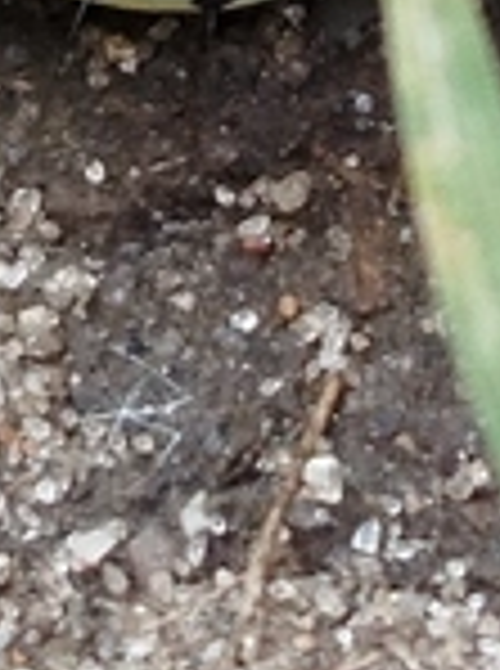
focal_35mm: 155
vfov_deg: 11.7
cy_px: -603
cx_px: 293
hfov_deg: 9.5
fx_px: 2998
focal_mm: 5.31
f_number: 1.7
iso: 64
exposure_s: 1/100
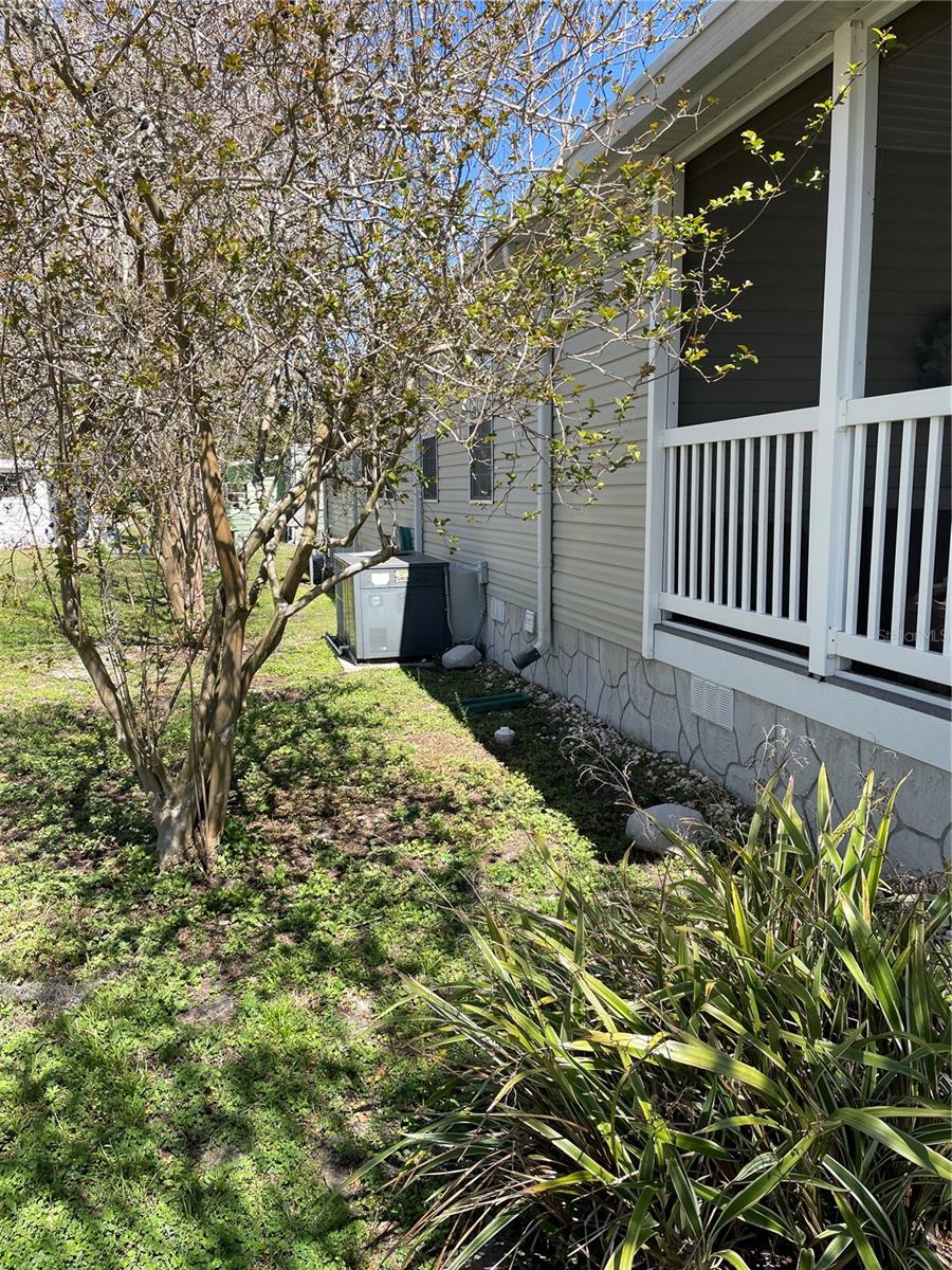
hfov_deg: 53.1
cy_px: 635
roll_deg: +1.2
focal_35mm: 26
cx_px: 476
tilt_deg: -9.6
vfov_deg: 67.3
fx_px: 953
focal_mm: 4.2
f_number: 1.6
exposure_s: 1/1125
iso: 32
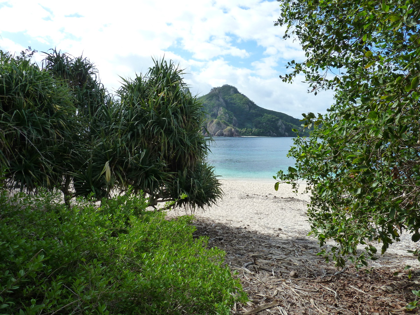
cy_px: 158
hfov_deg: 69.4
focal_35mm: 25
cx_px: 210
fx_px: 303
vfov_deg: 54.9
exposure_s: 1/500
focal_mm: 4.1
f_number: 4
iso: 125
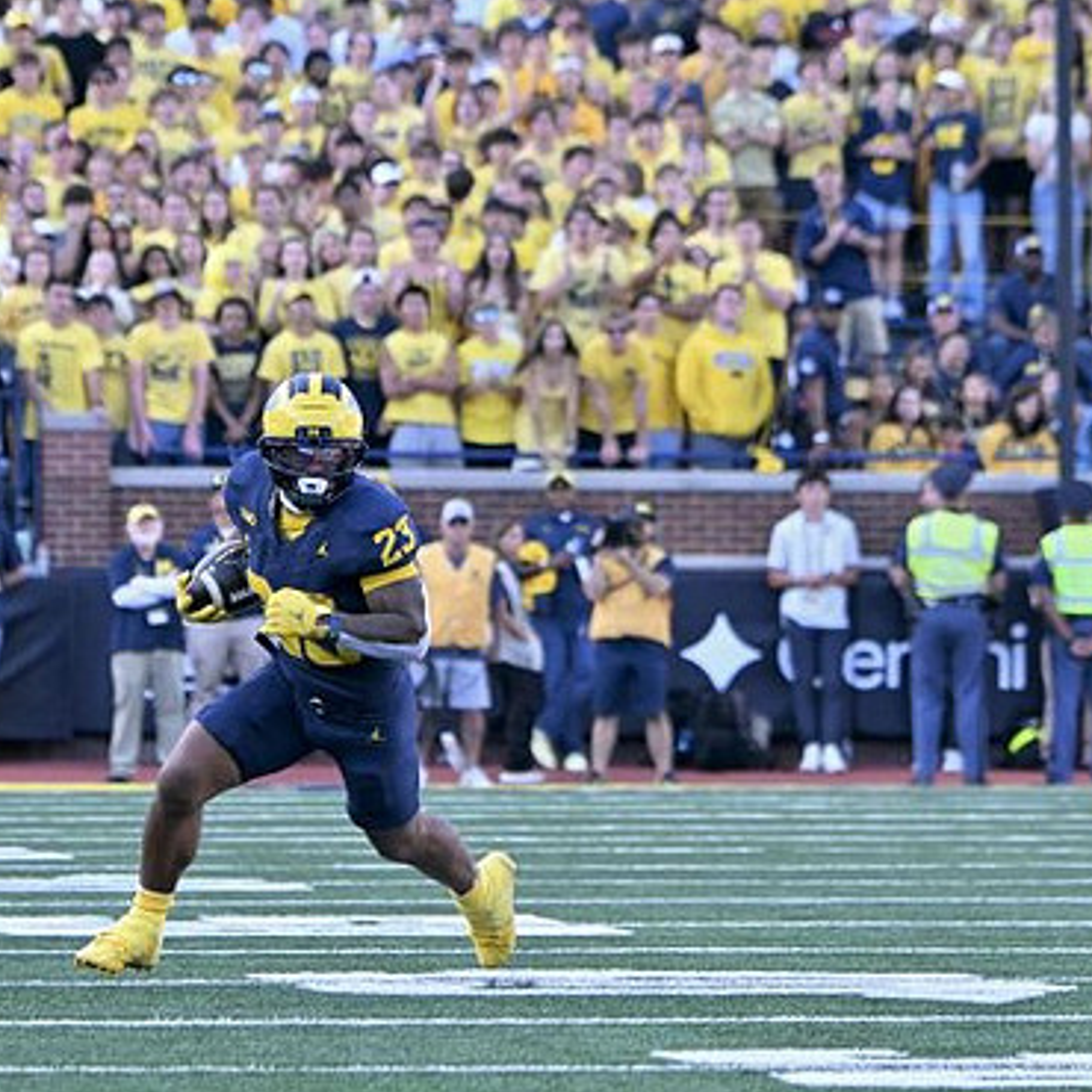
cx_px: 316
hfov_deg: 3.8
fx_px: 16418
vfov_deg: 3.8
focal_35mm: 460
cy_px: 556
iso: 2500
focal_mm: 230
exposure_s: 1/1250
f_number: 5.3
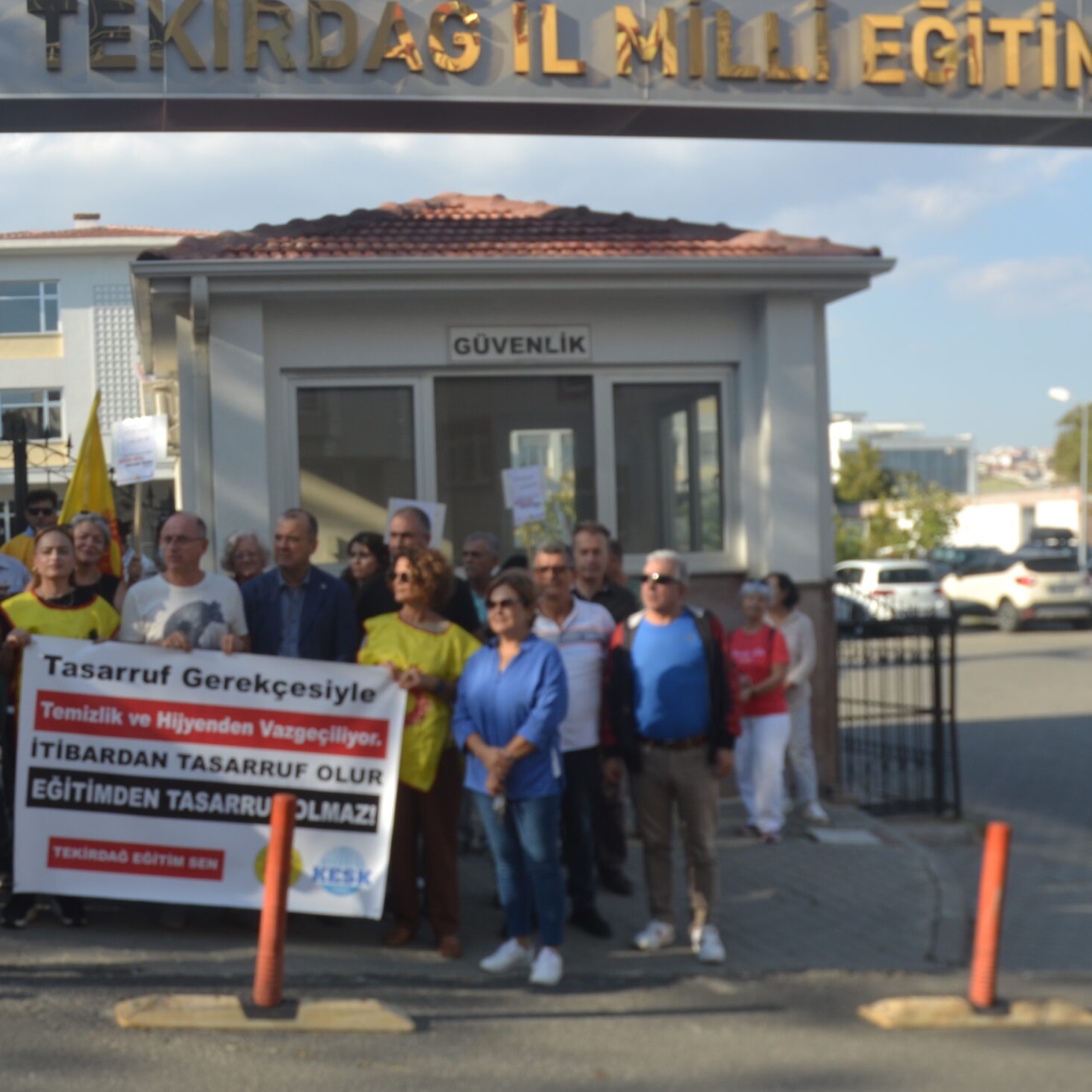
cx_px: 245
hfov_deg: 40.4
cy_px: 501
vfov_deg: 41.8
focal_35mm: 40
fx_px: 1428
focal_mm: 18
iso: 100
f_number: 6.3
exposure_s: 1/160
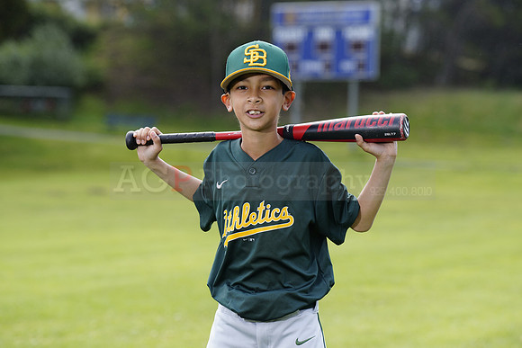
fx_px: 2132
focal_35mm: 147
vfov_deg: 9.3
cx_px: 261
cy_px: 174
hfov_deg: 14.0
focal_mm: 147
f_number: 5
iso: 100
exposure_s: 1/250
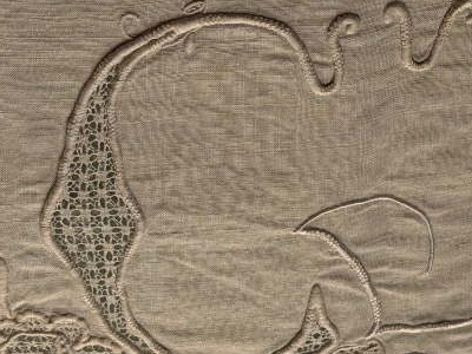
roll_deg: -2.5
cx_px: 320
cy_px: 340
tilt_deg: -38.5
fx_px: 1963
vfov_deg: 10.2
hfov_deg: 13.7
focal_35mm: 144
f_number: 1.78
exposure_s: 1/2033
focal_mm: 6.76
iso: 64
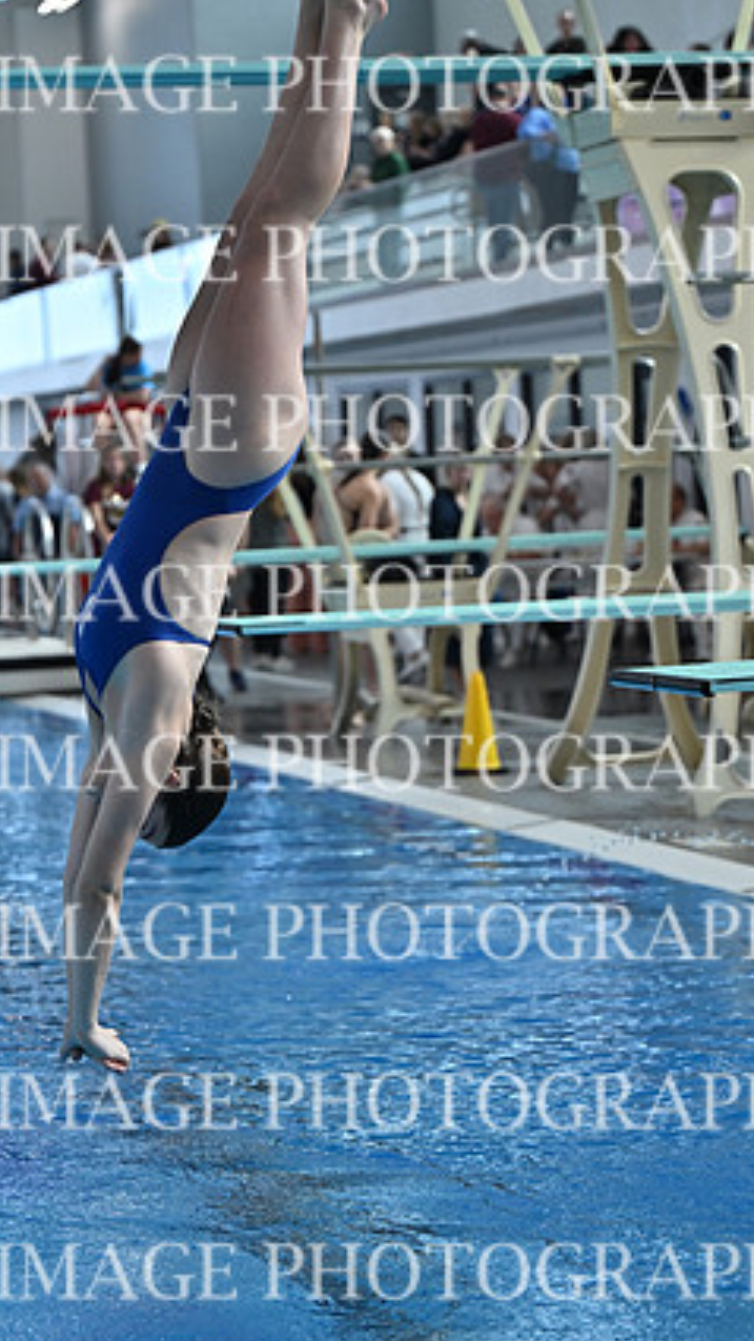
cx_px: 241
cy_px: 508
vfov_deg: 21.3
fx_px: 3555
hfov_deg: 12.1
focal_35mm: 100
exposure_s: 1/1600
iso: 640
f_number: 2.8
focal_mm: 70
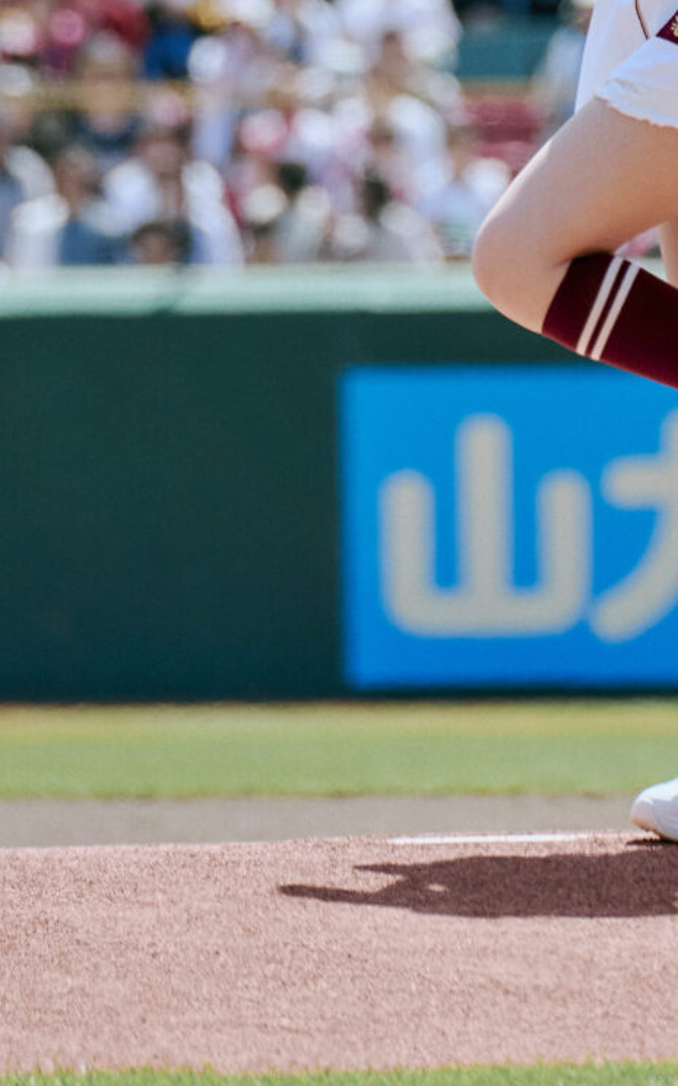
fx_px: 29197
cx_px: 736
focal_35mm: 987
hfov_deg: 1.3
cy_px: -45
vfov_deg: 2.1
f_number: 8
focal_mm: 400
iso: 400
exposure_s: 1/500
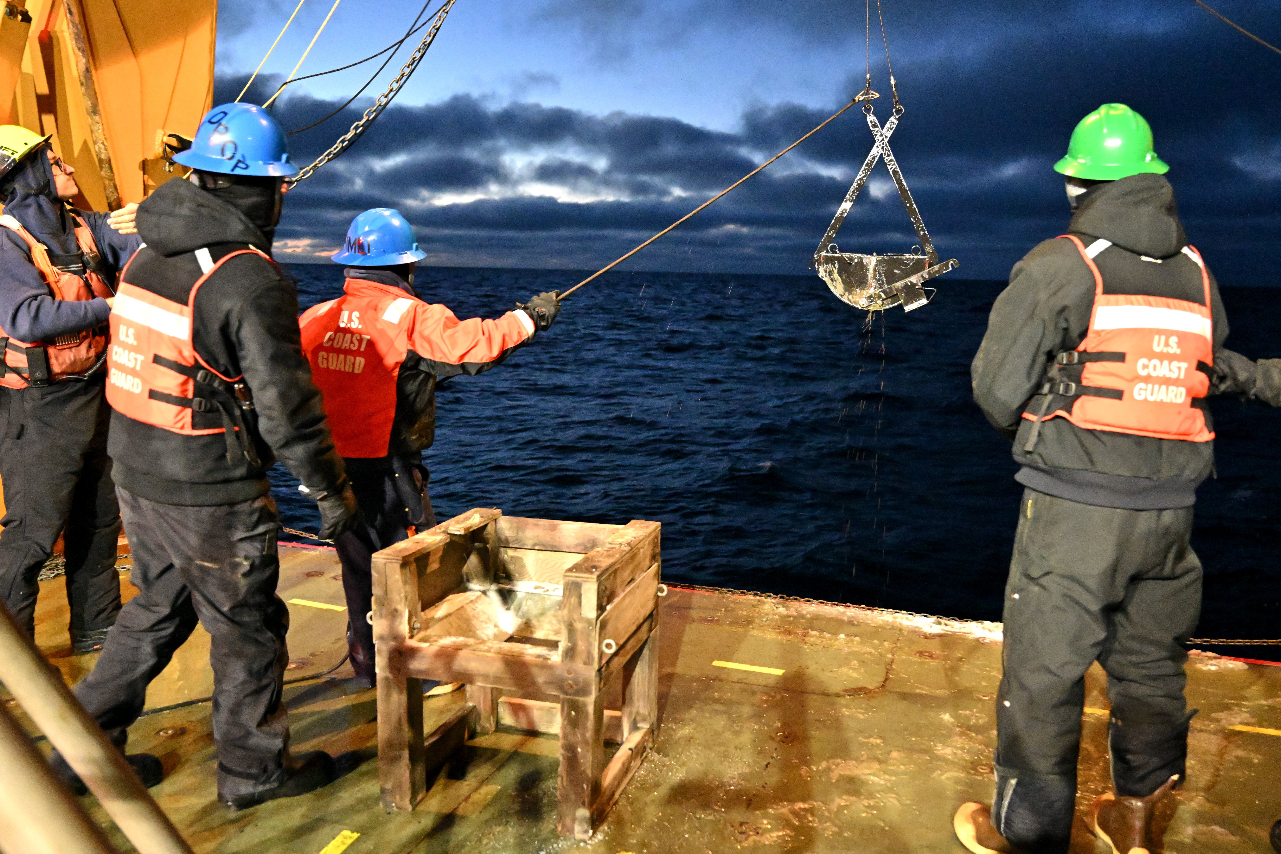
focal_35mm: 30
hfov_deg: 61.8
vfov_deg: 43.6
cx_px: 701
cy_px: 389
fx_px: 1067
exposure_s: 1/60
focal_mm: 24
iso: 11400
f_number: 2.8
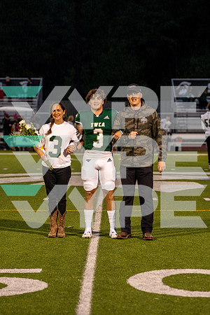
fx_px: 1242
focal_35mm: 142
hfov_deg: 9.7
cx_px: 105
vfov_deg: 14.4
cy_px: 158
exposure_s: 1/125
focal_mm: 142
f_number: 4.5
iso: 800
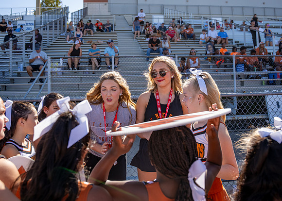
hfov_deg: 56.1
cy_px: 73
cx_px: 142
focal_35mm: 33
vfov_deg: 41.3
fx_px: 265
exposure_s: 1/1000
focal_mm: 24
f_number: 2.8
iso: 100
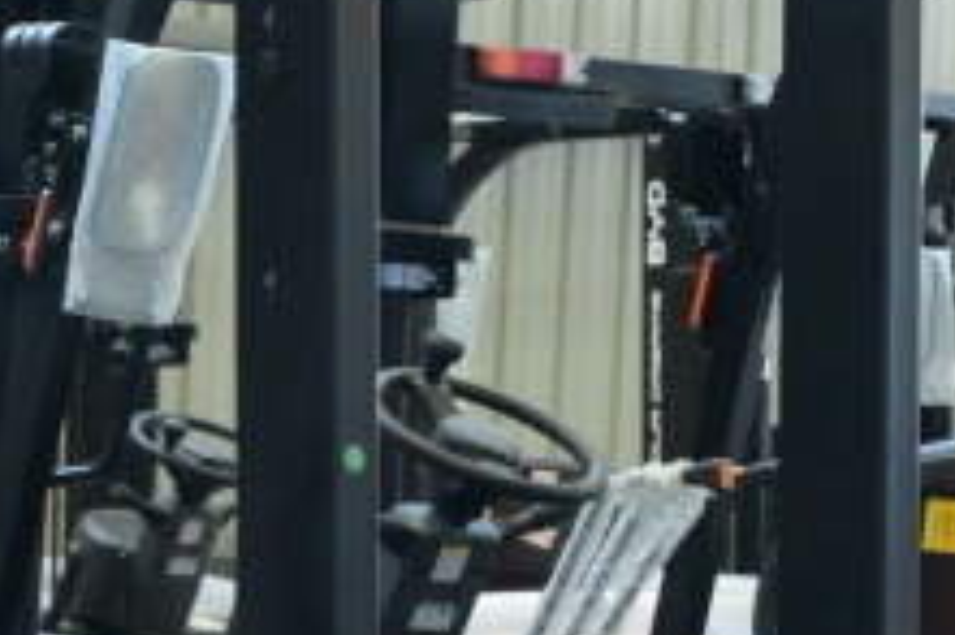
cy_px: 743
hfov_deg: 11.3
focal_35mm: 174
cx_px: -475
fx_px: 4612
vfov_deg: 7.8
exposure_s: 1/320
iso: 3200
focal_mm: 24
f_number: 4
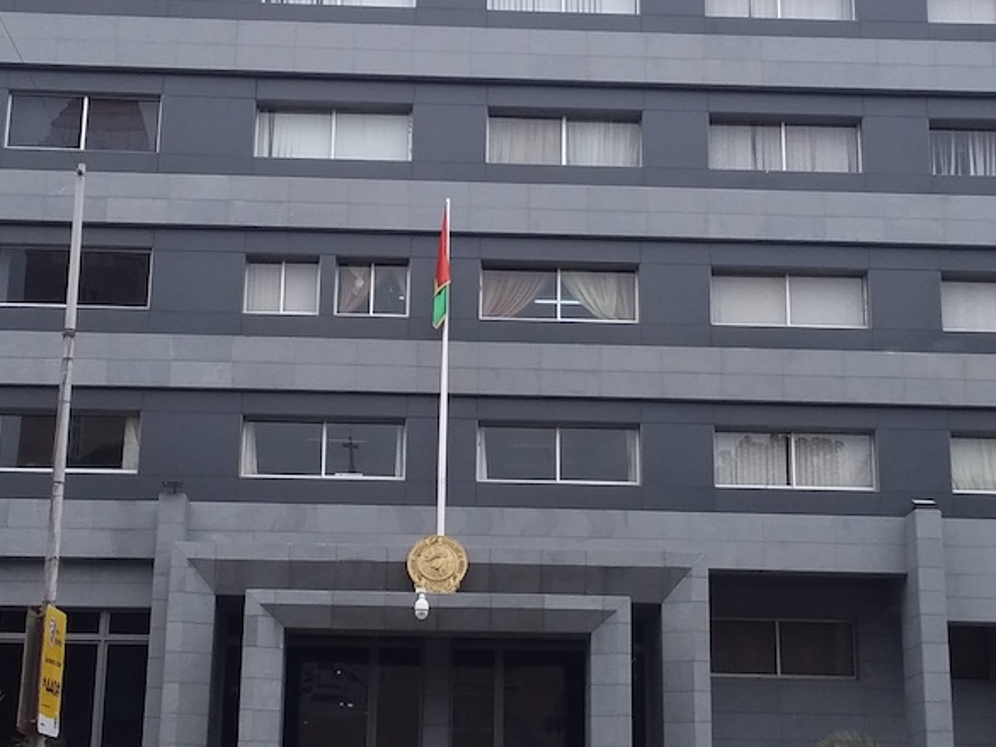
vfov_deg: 27.4
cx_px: 535
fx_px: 1525
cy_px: 257
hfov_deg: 36.1
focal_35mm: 53
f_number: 2.2
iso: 40
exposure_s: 1/1404
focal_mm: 3.3
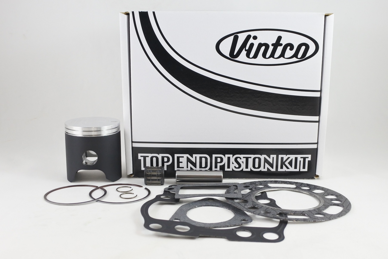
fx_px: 366
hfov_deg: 55.8
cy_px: 130
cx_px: 194
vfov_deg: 38.9
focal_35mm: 34
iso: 500
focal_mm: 12.6
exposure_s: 1/125
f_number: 3.8
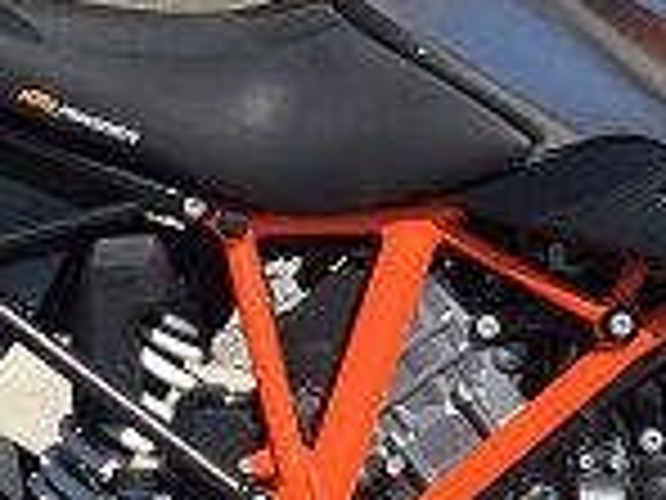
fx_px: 2655
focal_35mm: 138
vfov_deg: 10.7
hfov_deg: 14.3
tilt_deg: -19.2
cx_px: 292
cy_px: 178
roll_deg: -0.6
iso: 32
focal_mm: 4.15
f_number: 2.2
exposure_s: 1/2639
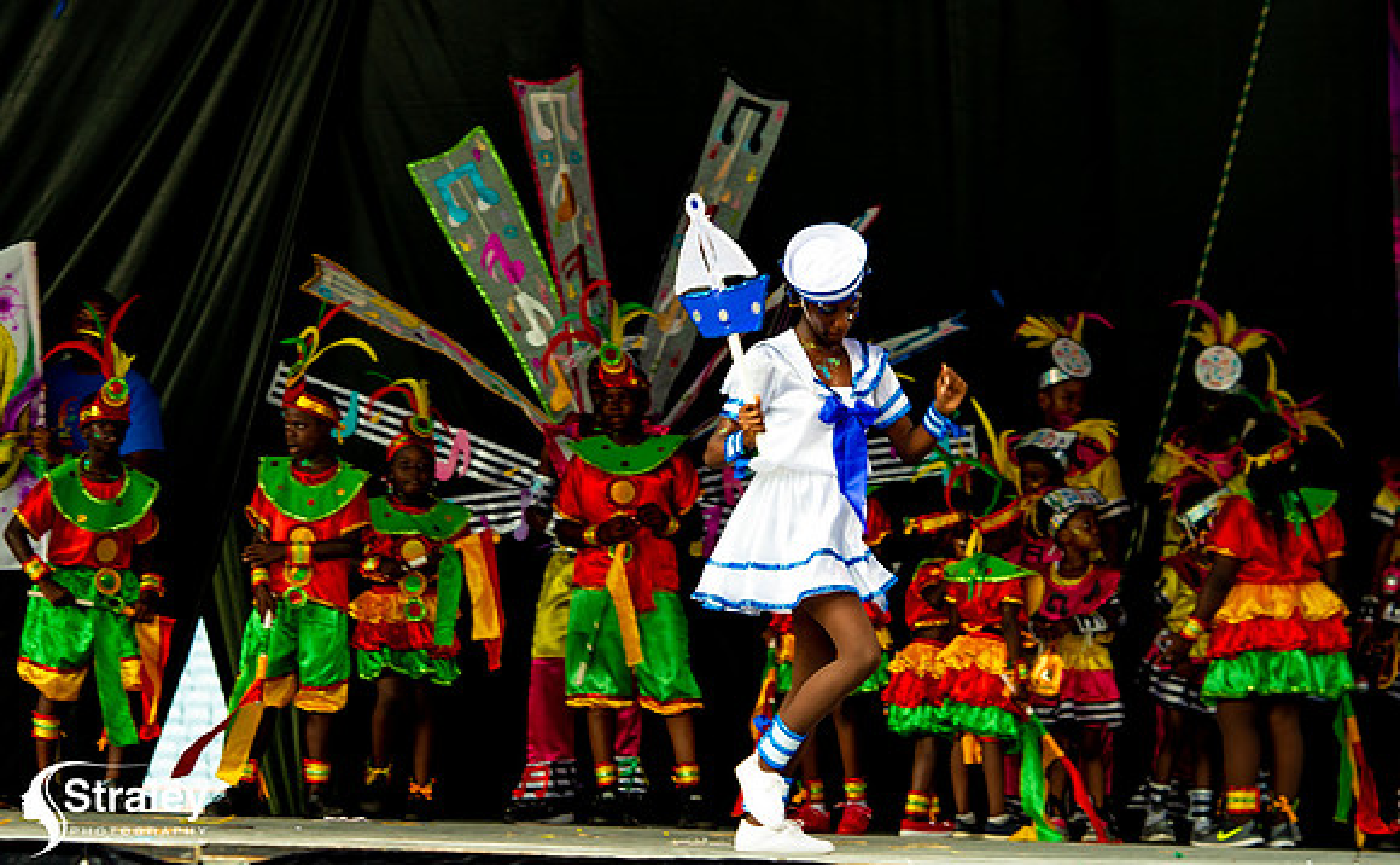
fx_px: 8439
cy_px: 469
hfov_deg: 9.5
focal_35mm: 222
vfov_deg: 5.9
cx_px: 671
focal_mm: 120
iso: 160
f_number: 5.6
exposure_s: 1/200
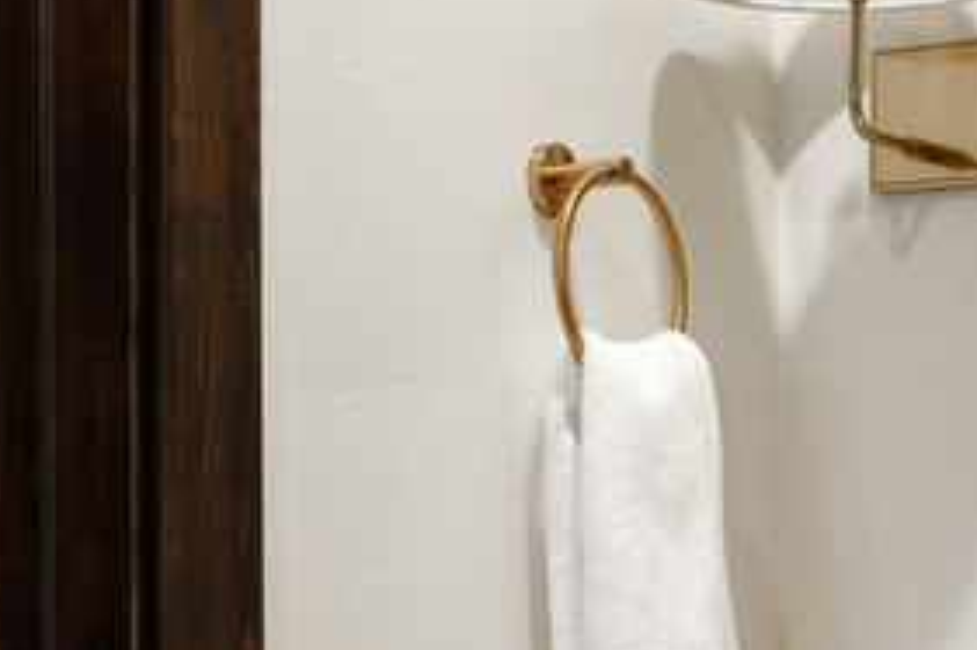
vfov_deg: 12.0
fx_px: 3065
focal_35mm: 113
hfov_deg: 18.0
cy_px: 547
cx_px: 278
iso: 400
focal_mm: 20.9
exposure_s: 1/8
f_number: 5.6
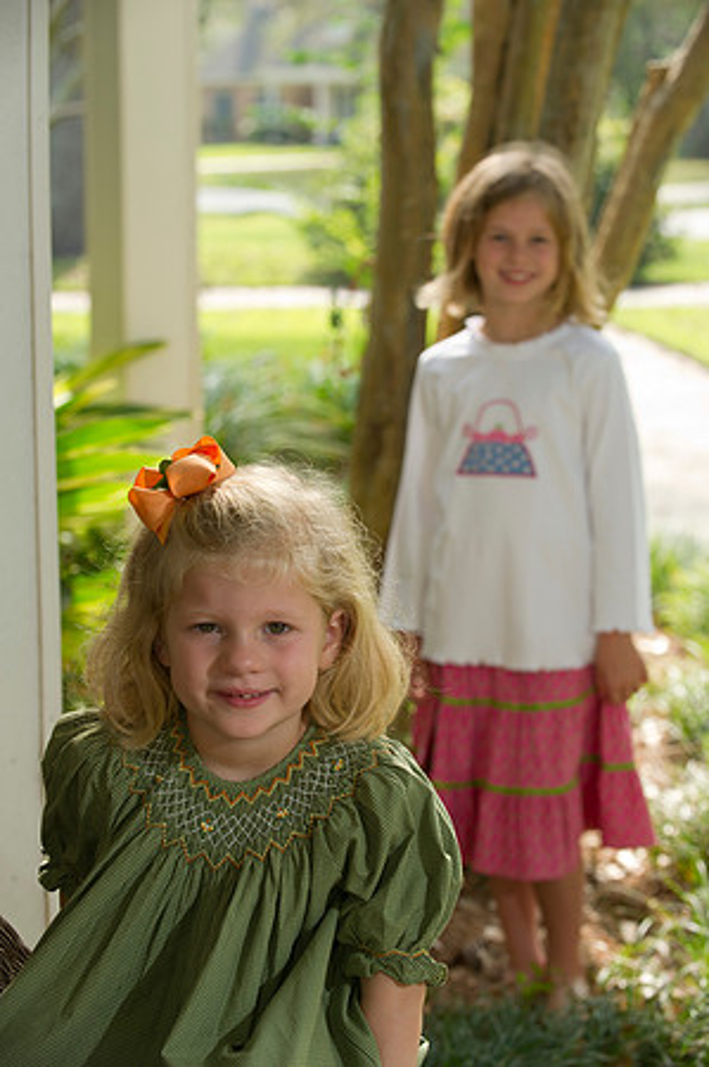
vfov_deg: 22.6
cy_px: 534
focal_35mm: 90
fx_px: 2665
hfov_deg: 15.2
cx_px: 354
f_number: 5
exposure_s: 1/125
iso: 320
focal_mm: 90
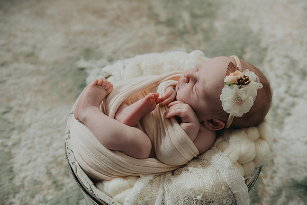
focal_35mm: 44
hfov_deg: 44.5
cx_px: 154
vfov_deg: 30.5
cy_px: 102
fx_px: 376
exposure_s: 1/160
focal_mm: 44
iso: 1000
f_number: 3.5
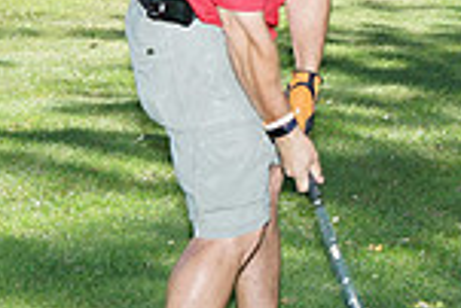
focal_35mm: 138
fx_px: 1769
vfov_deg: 9.9
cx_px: 385
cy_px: 50
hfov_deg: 14.7
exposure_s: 1/200
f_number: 7.1
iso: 200
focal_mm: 36
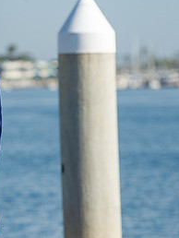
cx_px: -83
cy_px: 85
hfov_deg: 3.4
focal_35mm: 432
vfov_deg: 4.6
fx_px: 2974
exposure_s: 1/250
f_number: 5.6
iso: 200
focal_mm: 200
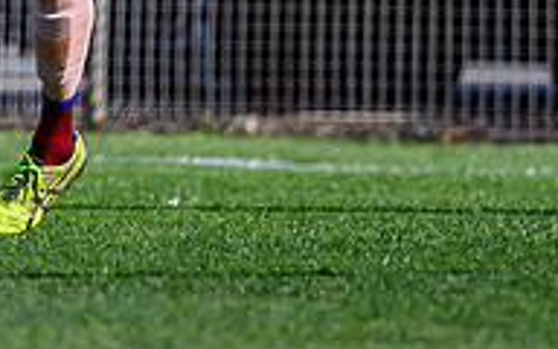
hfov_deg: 0.7
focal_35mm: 3058
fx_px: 46504
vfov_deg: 0.4
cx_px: 5
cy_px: -35
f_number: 4
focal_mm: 500
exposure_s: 1/2000
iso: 200
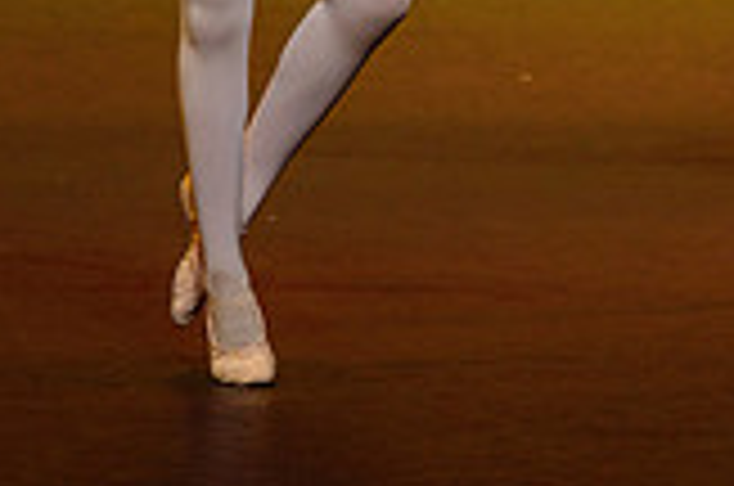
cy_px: -194
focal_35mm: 620
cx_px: 671
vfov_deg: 2.2
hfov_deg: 3.3
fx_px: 12616
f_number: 2.8
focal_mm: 155
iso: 1250
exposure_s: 1/640
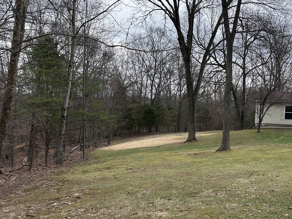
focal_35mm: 41
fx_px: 346
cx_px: 230
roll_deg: -2.6
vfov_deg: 35.0
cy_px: 131
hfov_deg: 43.8
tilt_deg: -5.0
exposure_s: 1/1198
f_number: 1.78
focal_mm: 6.86
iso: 80
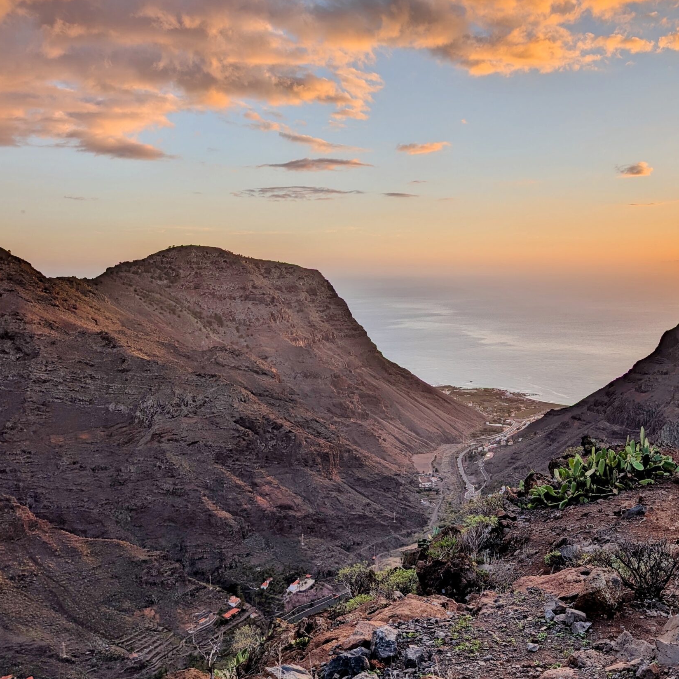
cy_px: 383
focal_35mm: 33
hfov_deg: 48.1
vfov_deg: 49.6
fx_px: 732
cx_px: 499
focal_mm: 6.9
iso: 16
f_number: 1.68
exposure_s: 1/684
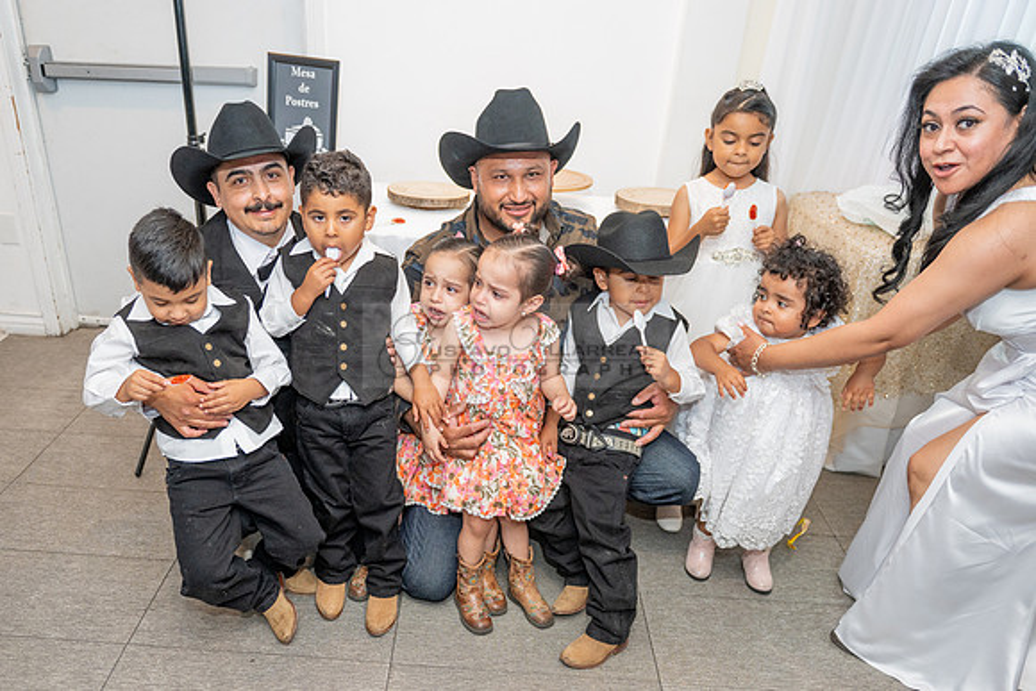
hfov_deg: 65.9
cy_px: 397
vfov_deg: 46.9
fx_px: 794
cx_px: 441
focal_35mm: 28
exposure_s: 1/160
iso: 800
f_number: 3.2
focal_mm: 24
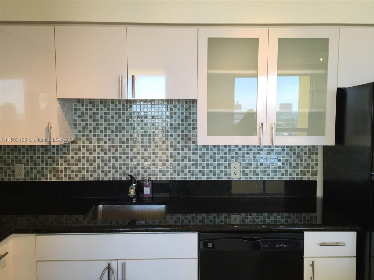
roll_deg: -1.6
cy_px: 140
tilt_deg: -6.3
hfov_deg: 61.7
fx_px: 313
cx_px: 187
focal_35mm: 29
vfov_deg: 48.2
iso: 32
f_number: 2.2
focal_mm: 4.15
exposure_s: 1/40
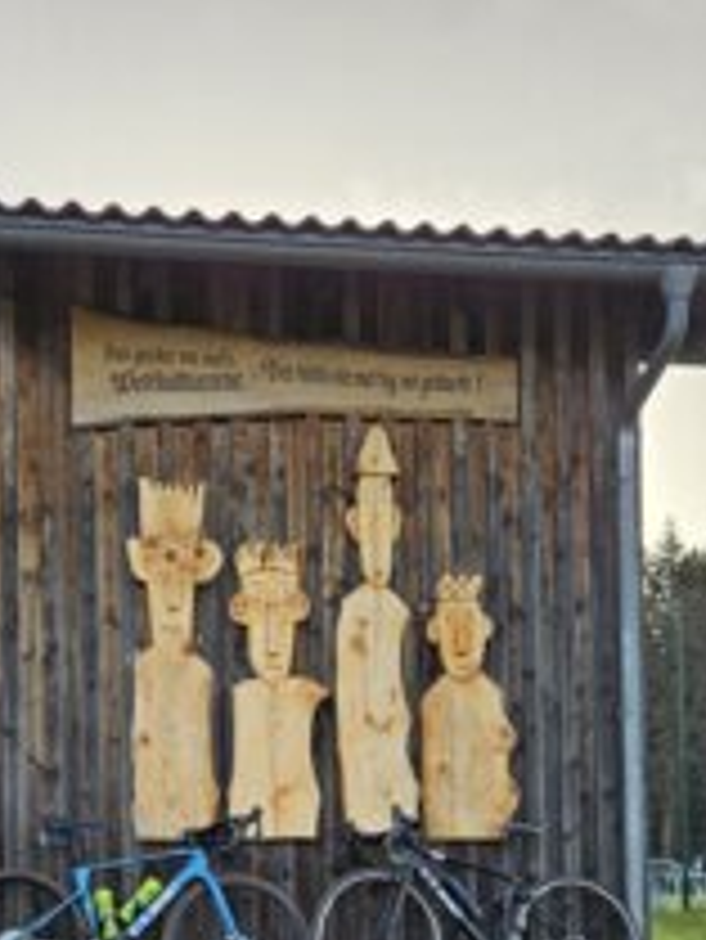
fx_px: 1195
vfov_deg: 39.8
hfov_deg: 32.7
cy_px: 846
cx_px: 261
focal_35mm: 44
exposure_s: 1/316
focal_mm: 5.4
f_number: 1.8
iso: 25
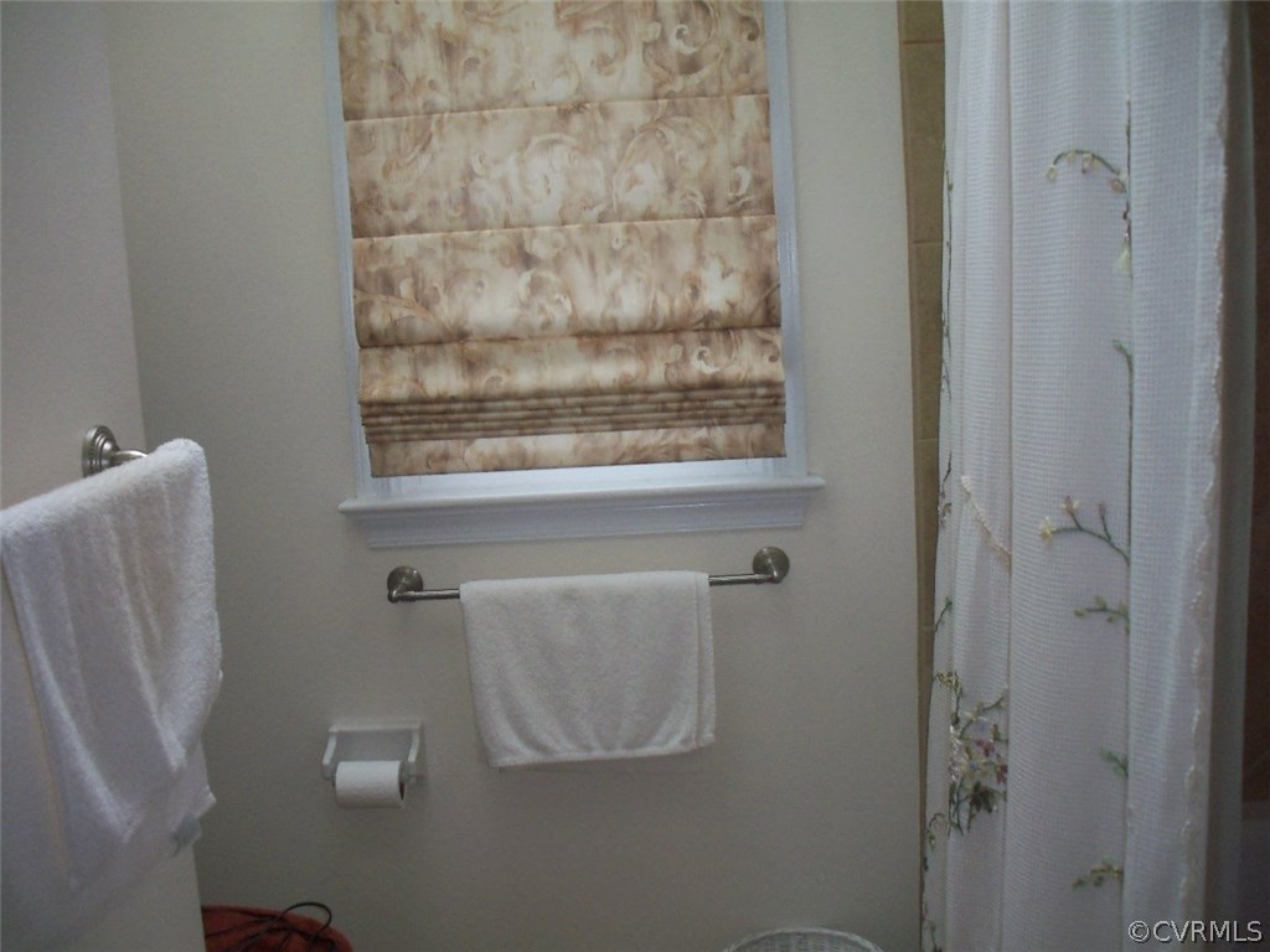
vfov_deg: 37.7
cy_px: 476
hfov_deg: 49.0
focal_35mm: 38
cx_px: 635
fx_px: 1394
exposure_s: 1/60
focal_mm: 6.3
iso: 200
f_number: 3.5
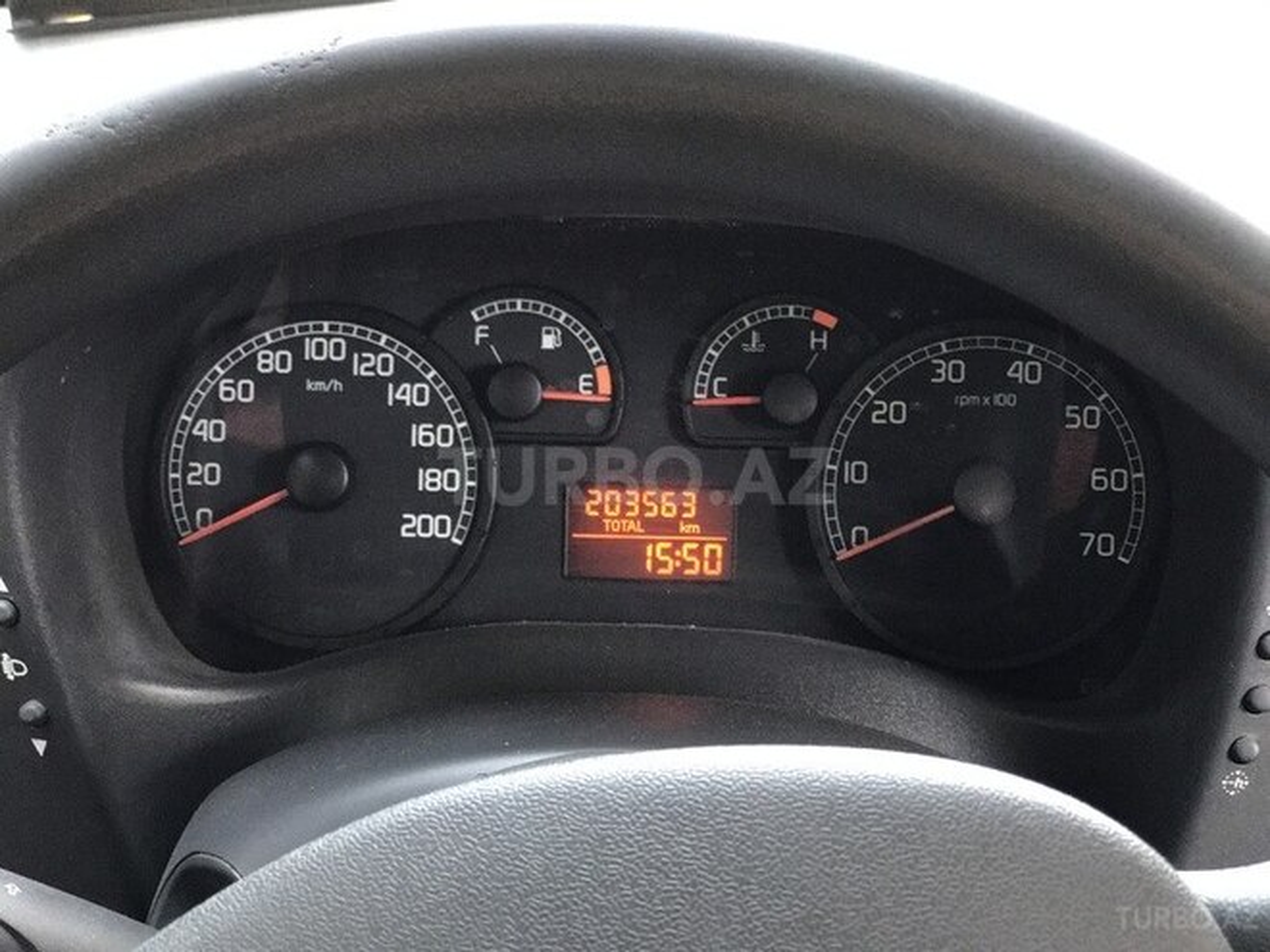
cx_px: 635
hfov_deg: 33.8
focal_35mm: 57
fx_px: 2091
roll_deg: +2.7
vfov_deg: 25.7
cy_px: 476
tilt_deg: -31.0
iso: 320
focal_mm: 6.6
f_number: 2.8
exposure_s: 1/50
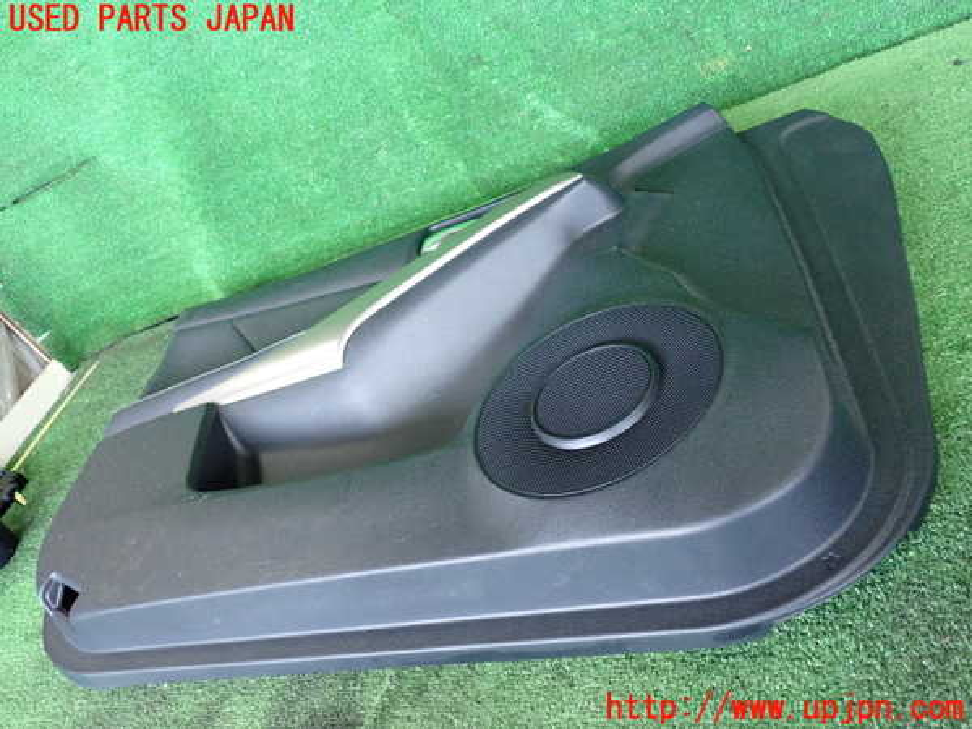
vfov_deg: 44.2
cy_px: 364
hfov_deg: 56.8
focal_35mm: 32
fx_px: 899
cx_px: 486
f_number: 2.4
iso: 1000
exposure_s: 1/125
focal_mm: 5.79
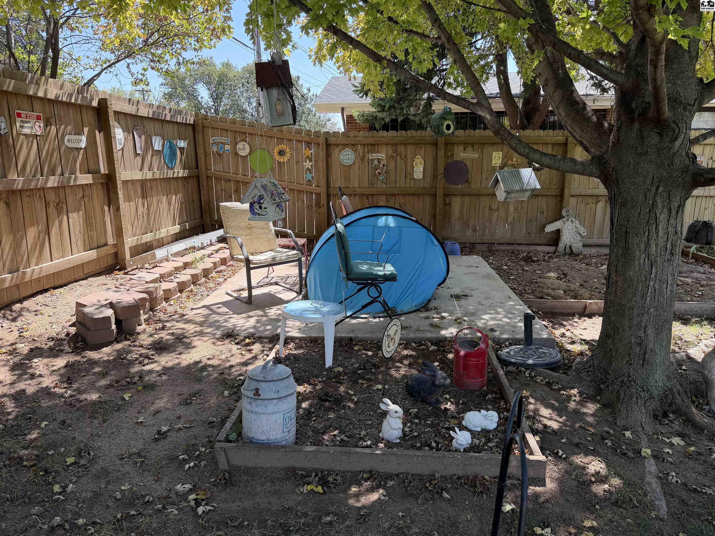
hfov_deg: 71.6
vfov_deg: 56.8
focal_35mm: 24
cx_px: 358
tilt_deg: -13.3
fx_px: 496
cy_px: 268
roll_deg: +1.7
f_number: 1.78
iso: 100
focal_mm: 6.76
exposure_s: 1/665
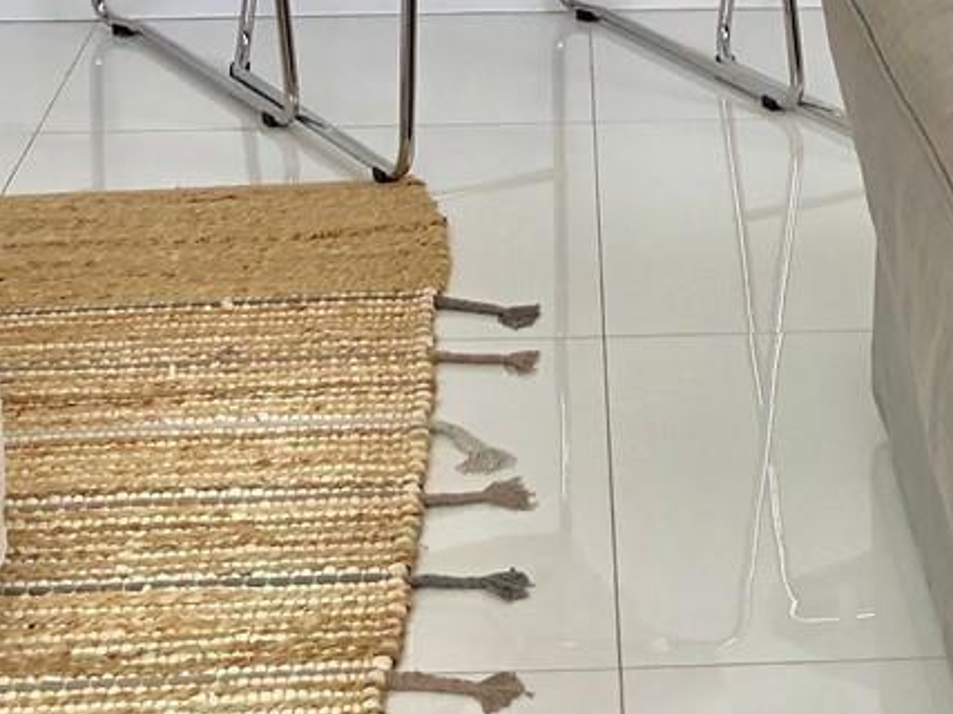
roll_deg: +0.0
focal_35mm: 105
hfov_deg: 18.5
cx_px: 786
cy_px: -524
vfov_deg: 12.9
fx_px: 2890
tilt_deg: -5.1
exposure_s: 1/170
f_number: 1.8
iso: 20
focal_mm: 4
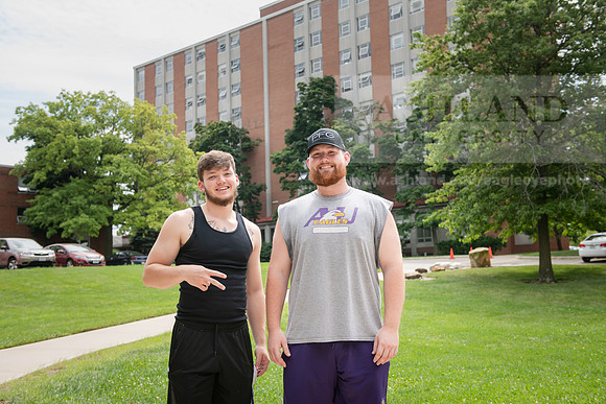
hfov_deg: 46.4
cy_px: 202
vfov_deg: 31.9
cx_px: 303
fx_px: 707
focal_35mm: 42
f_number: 5
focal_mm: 42
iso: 125
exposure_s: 1/320
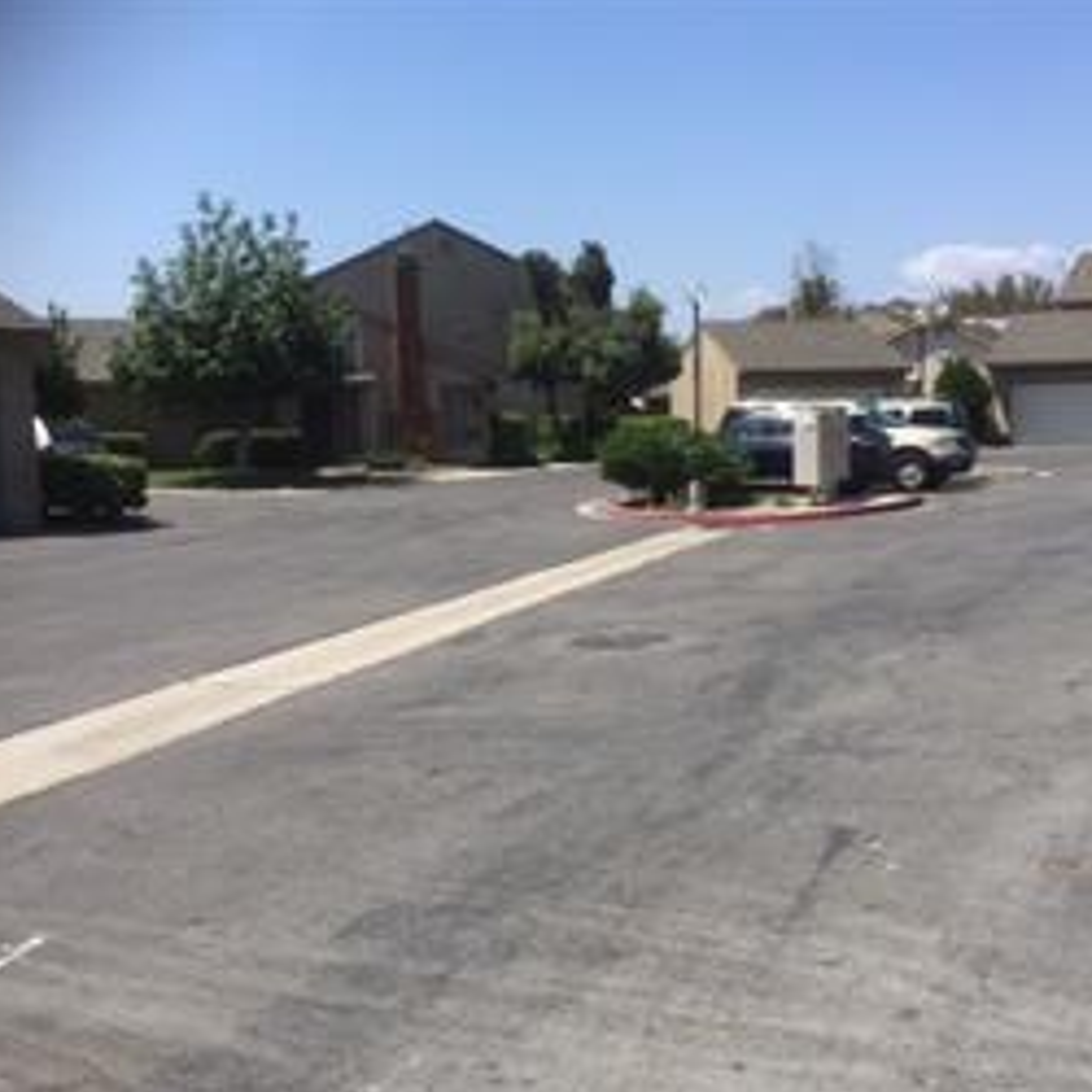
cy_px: 555
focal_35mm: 35
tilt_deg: -4.7
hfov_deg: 47.2
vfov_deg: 47.2
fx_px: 1249
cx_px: 583
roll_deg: +0.4
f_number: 2.2
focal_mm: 4.15
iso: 32
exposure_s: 1/1980
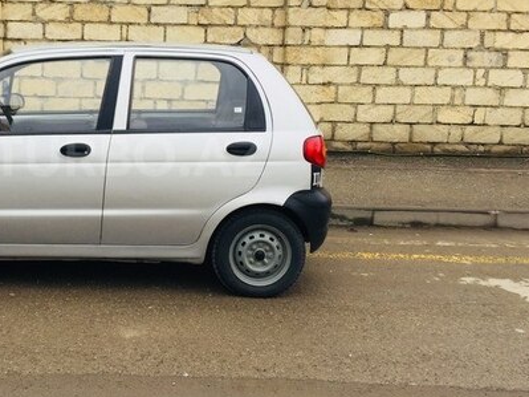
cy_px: 156
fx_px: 733
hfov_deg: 38.6
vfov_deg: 30.2
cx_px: 129
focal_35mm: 48
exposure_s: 1/471
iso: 32
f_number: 2.2
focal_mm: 4.15
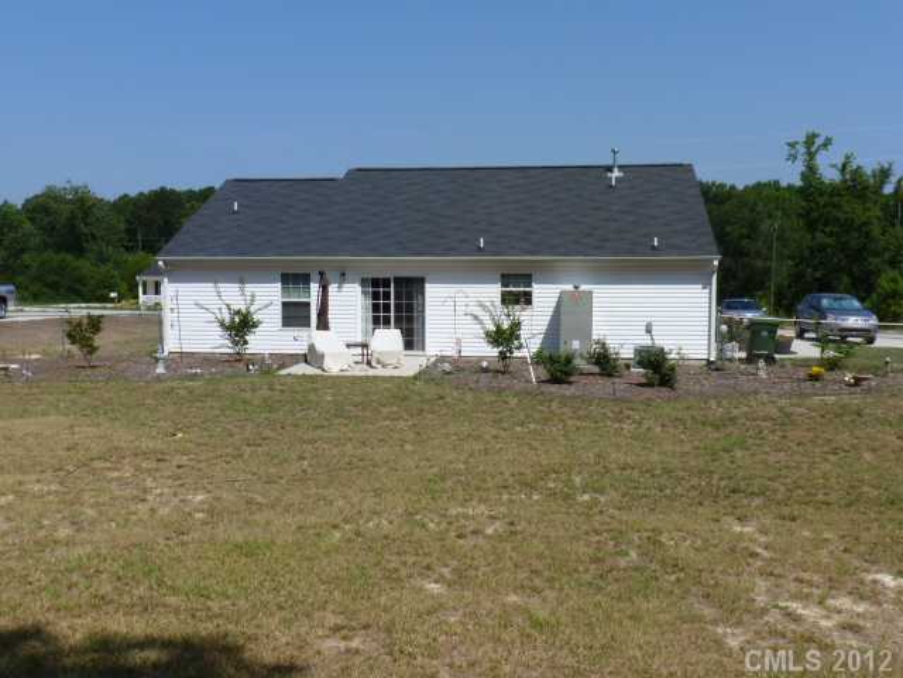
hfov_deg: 55.4
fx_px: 861
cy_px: 339
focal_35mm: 33
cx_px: 452
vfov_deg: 42.9
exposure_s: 1/500
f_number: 5.6
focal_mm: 5.9
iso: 100
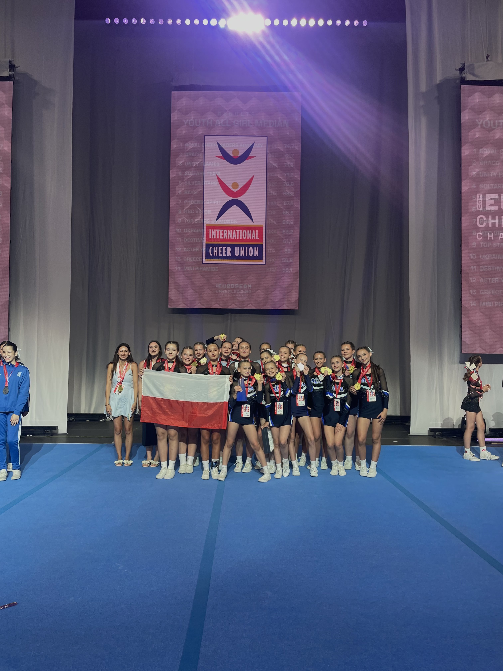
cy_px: 336
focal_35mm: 26
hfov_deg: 53.1
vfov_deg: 67.3
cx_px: 252
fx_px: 504
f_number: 1.6
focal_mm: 4.2
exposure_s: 1/150
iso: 50
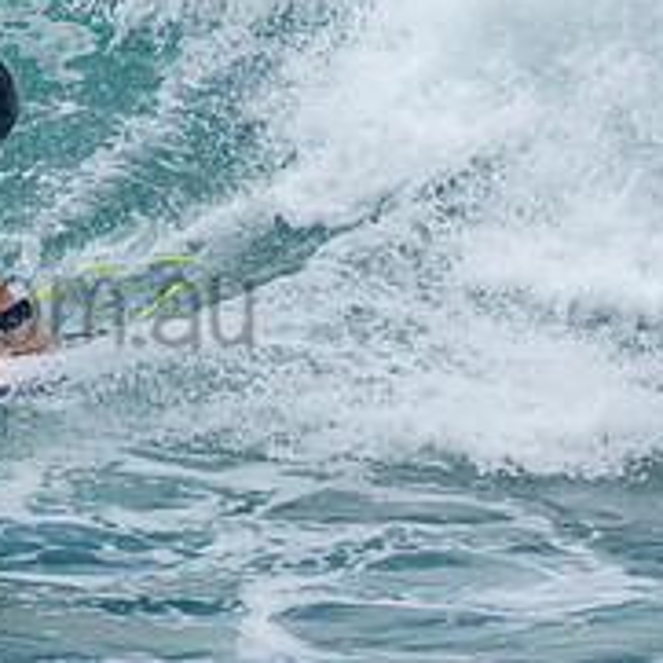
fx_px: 35321
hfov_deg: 1.1
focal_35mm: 1630
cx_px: -132
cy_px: 262
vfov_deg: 1.1
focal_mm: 400
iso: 200
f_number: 5.6
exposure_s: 1/1250
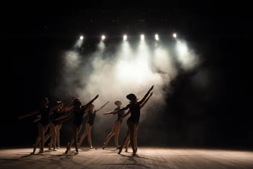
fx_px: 253
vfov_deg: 36.9
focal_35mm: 36
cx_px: 126
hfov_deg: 53.1
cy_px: 84
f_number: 3.5
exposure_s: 1/100
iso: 1000
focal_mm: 36
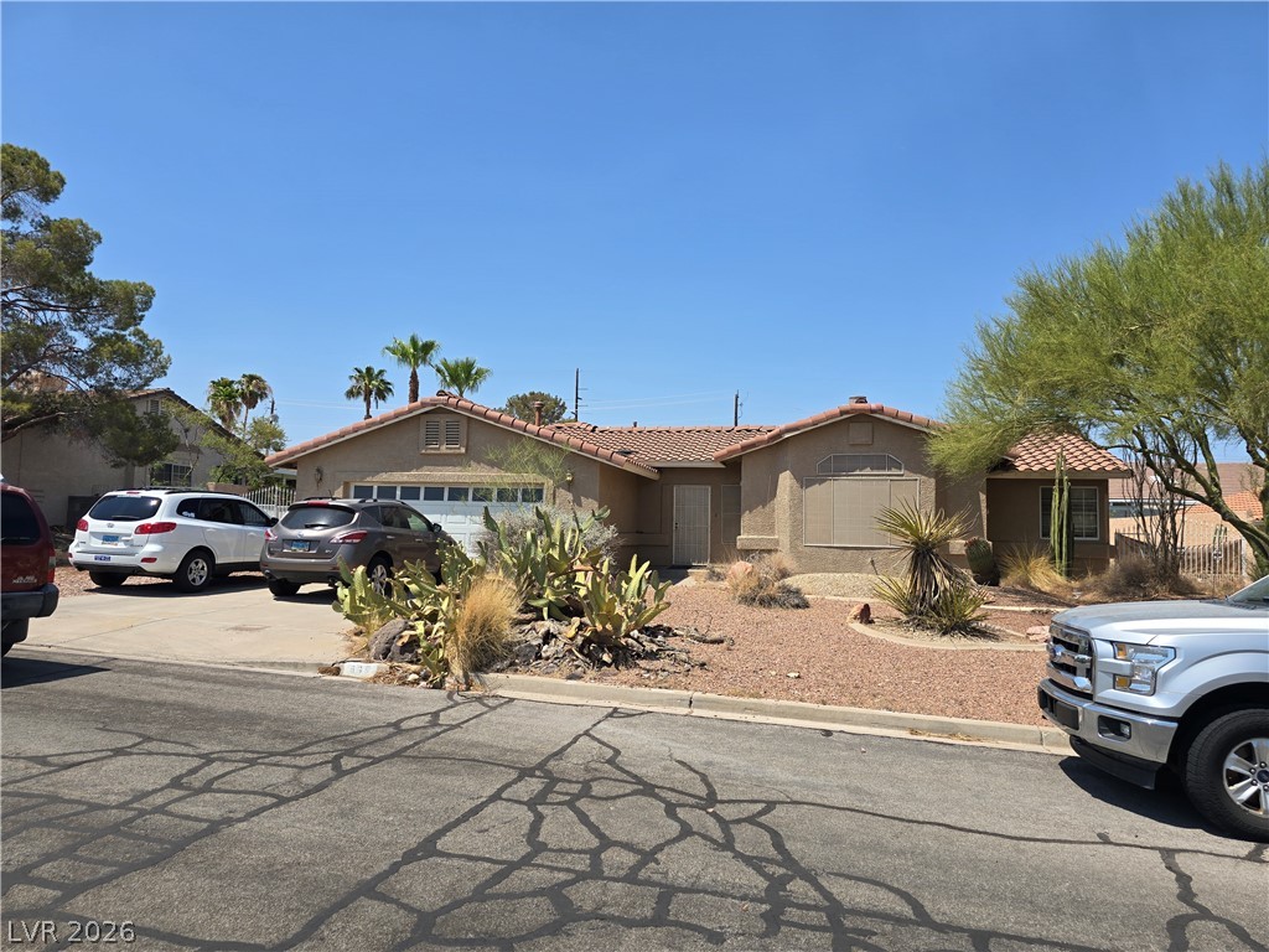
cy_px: 476
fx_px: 843
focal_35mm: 23
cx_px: 634
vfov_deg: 58.9
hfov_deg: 73.9
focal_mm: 6.3
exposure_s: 1/976
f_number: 1.7
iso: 12
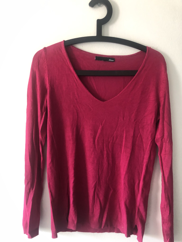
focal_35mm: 28
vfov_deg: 63.4
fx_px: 196
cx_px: 91
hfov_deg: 49.7
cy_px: 121
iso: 100
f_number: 1.8
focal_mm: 3.99
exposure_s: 1/10
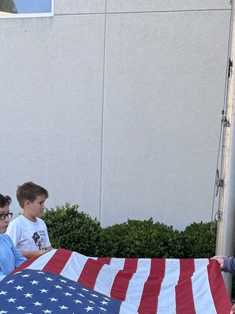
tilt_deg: -10.9
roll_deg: -2.5
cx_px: 107
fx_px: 561
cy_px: 262
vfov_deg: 30.3
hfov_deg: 23.6
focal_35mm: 62
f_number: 1.78
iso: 80
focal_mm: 6.76
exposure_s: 1/311
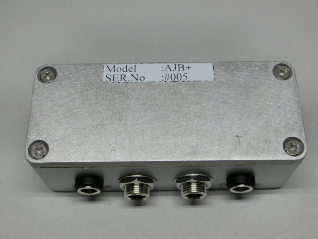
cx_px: 159
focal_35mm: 52
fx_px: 478
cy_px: 120
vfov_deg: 28.0
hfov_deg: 36.8
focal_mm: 9.3
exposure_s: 1/125
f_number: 4.7
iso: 80
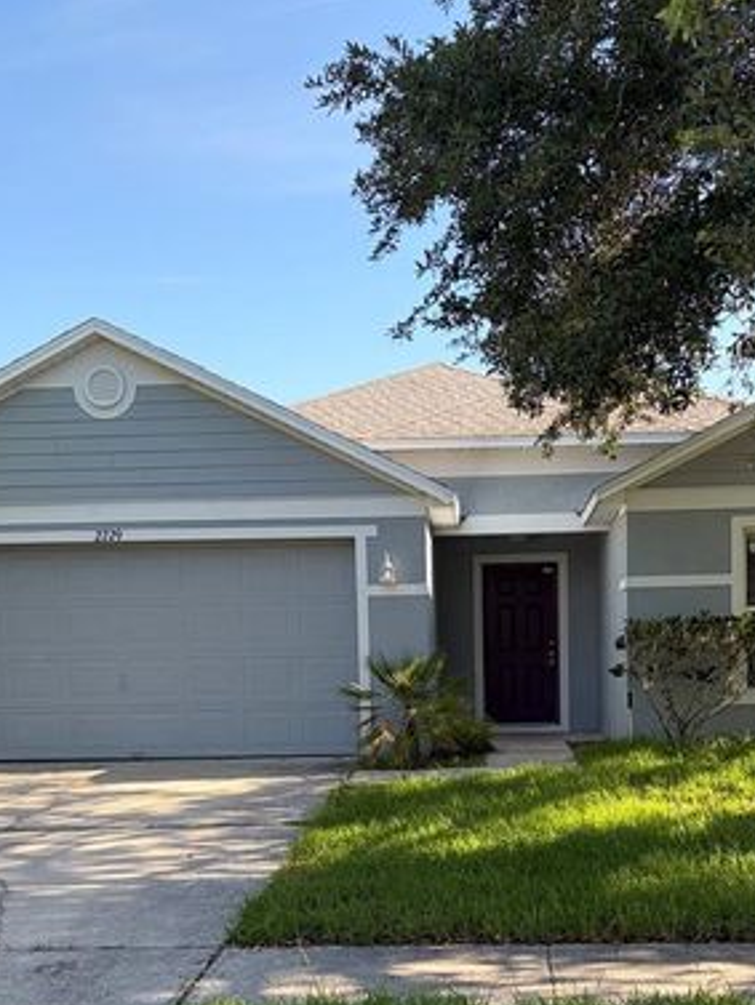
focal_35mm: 46
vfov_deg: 40.1
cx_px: 440
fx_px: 1337
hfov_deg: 31.5
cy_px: 756
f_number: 1.6
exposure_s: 1/716
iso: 64
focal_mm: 5.96
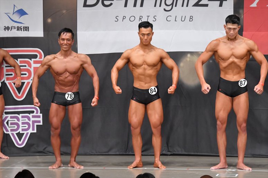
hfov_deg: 10.2
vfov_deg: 6.8
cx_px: 134
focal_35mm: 202
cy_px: 89
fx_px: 1503
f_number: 5.6
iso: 6400
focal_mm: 135
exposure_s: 1/400
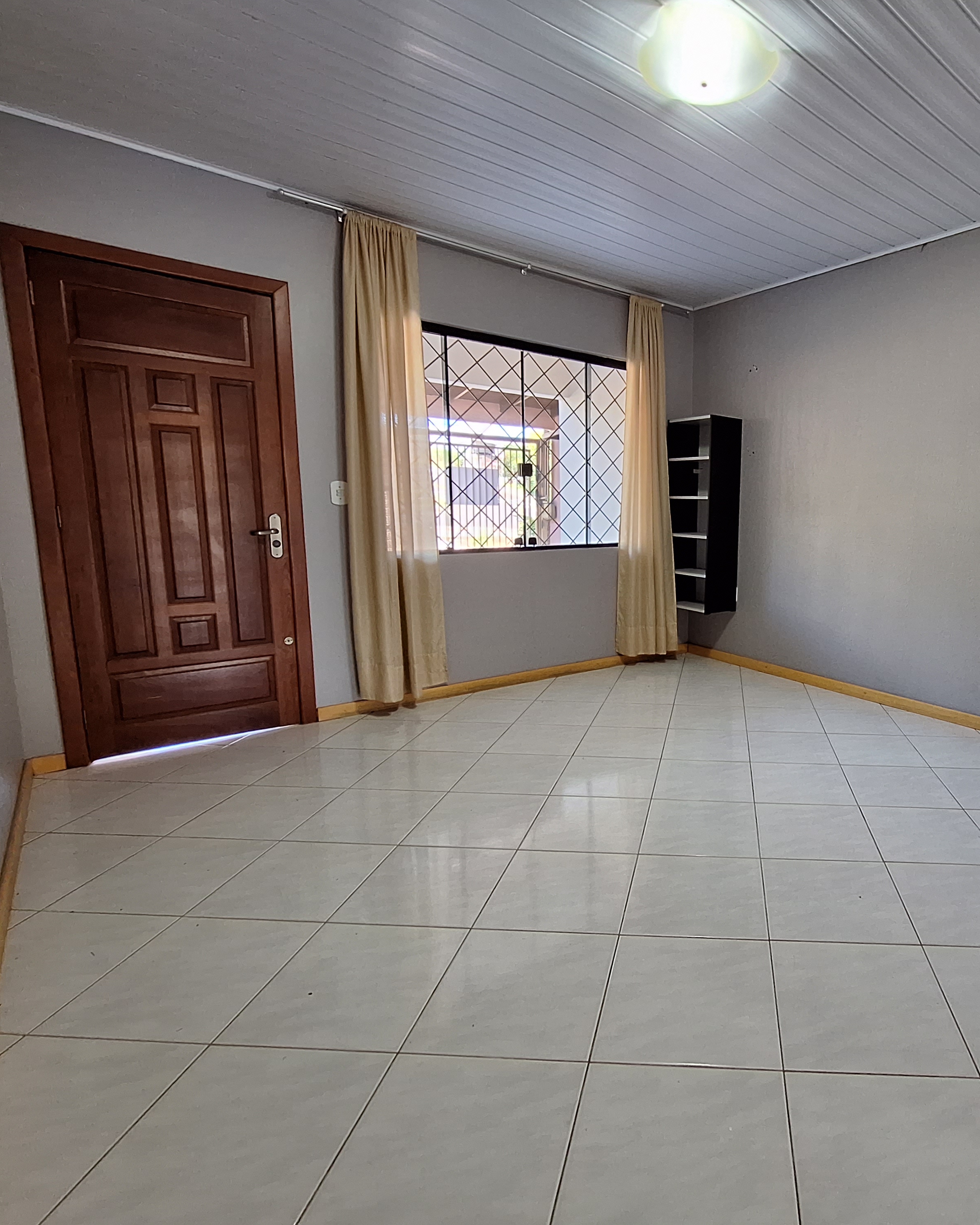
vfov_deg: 89.6
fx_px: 616
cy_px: 610
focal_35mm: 17
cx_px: 706
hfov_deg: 72.8
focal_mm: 1.74
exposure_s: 1/40
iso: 125
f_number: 2.2
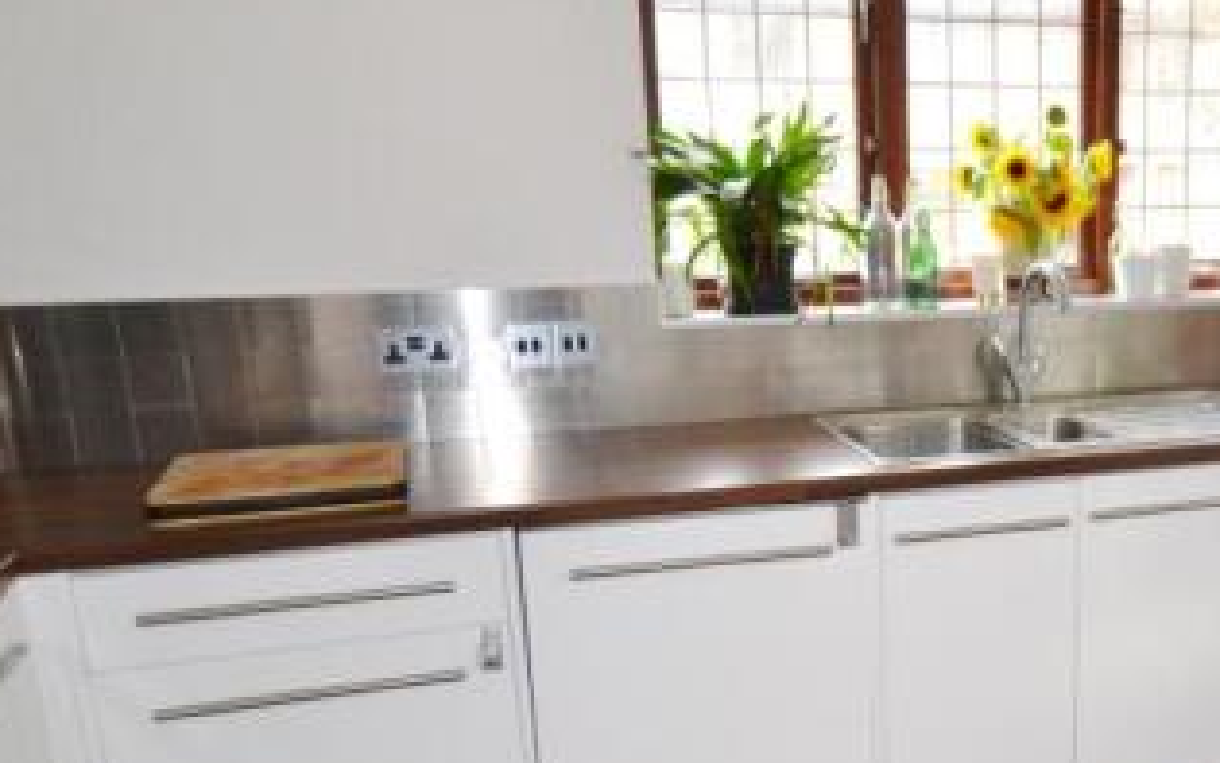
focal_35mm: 37
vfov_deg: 34.6
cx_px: 1001
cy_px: 490
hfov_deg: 49.7
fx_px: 1215
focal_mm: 11.5
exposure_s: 1/60
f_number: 3.5
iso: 720
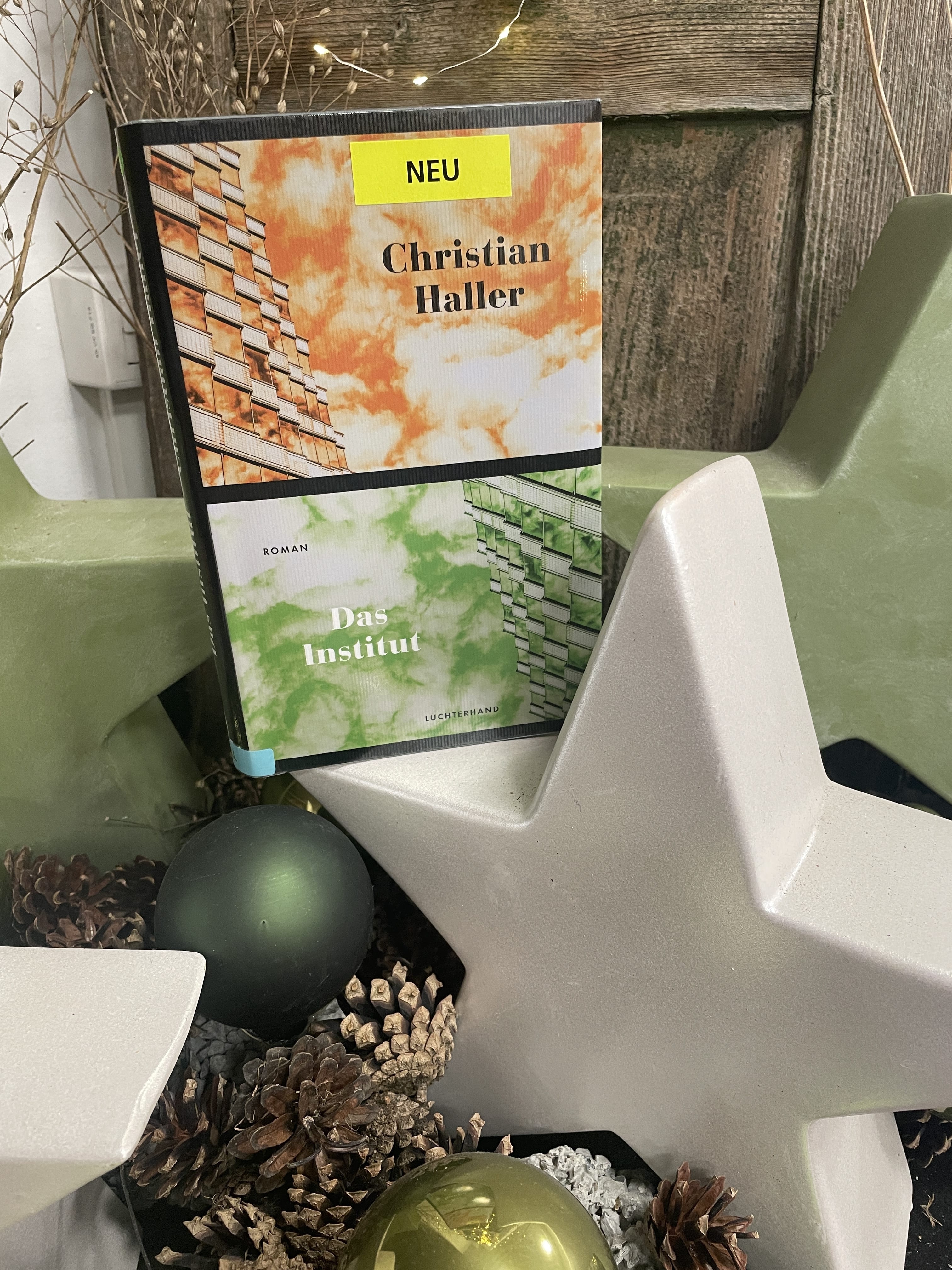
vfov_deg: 67.3
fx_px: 953
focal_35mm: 26
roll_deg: +1.4
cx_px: 476
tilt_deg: -22.3
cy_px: 635
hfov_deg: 53.1
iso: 125
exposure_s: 1/79
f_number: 1.6
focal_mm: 4.2
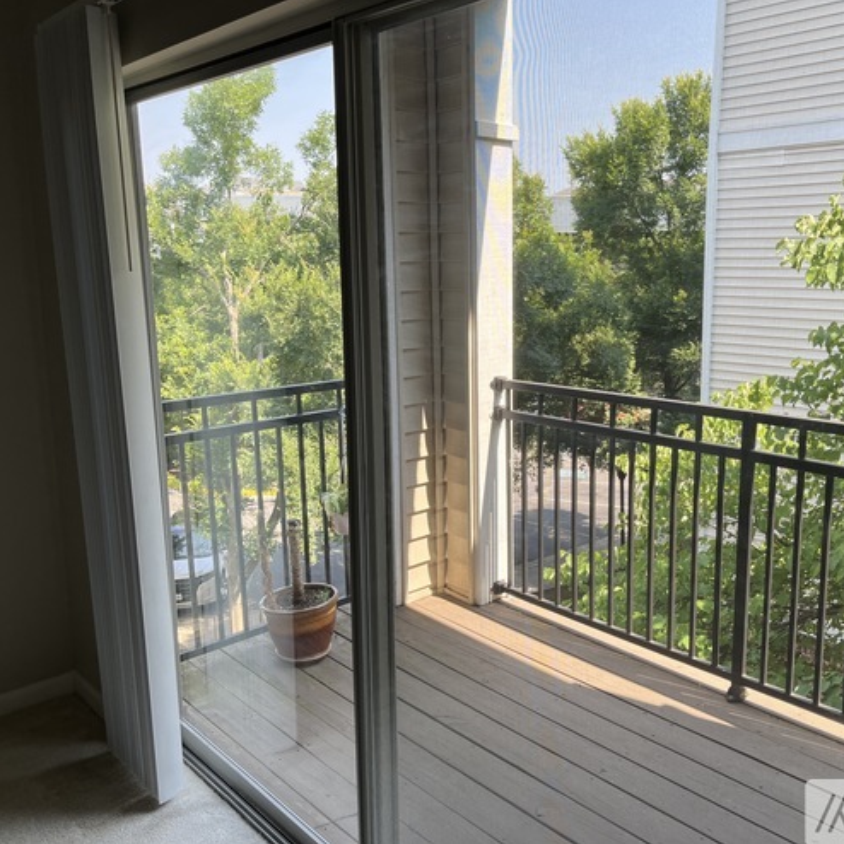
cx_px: 512
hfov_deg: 52.1
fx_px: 855
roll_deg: +0.3
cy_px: 420
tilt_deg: -10.8
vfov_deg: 52.5
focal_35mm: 31
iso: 50
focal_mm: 5.1
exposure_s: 1/390
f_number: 1.6
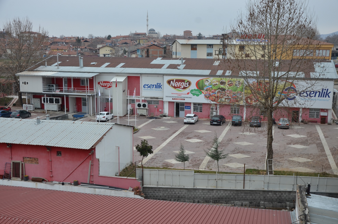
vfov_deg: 31.8
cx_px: 169
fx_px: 394
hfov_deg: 46.5
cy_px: 112
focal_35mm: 42
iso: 200
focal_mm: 28
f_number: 5.6
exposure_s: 1/125
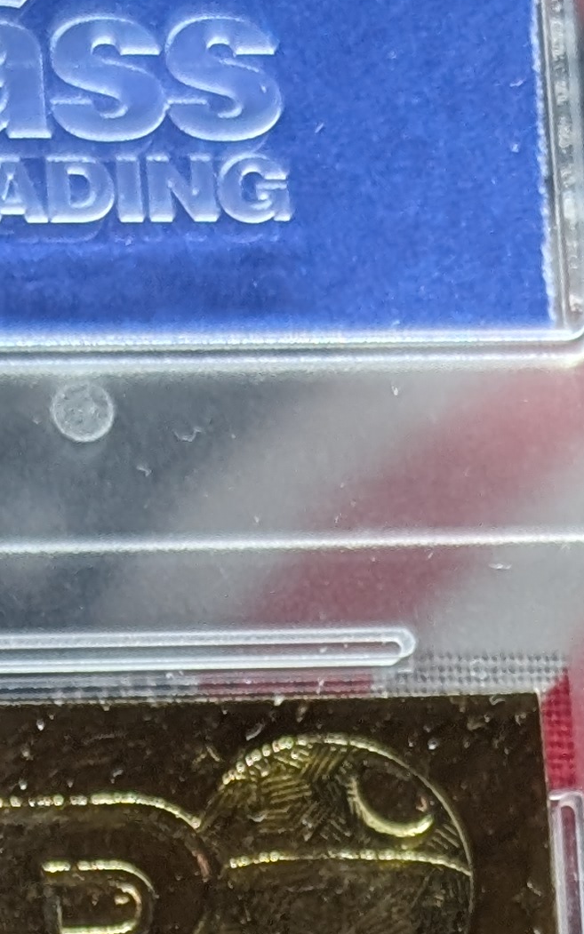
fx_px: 5143
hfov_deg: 6.5
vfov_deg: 9.8
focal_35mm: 202
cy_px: 1672
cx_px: -28
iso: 23
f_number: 1.68
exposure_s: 1/25.3
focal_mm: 6.9
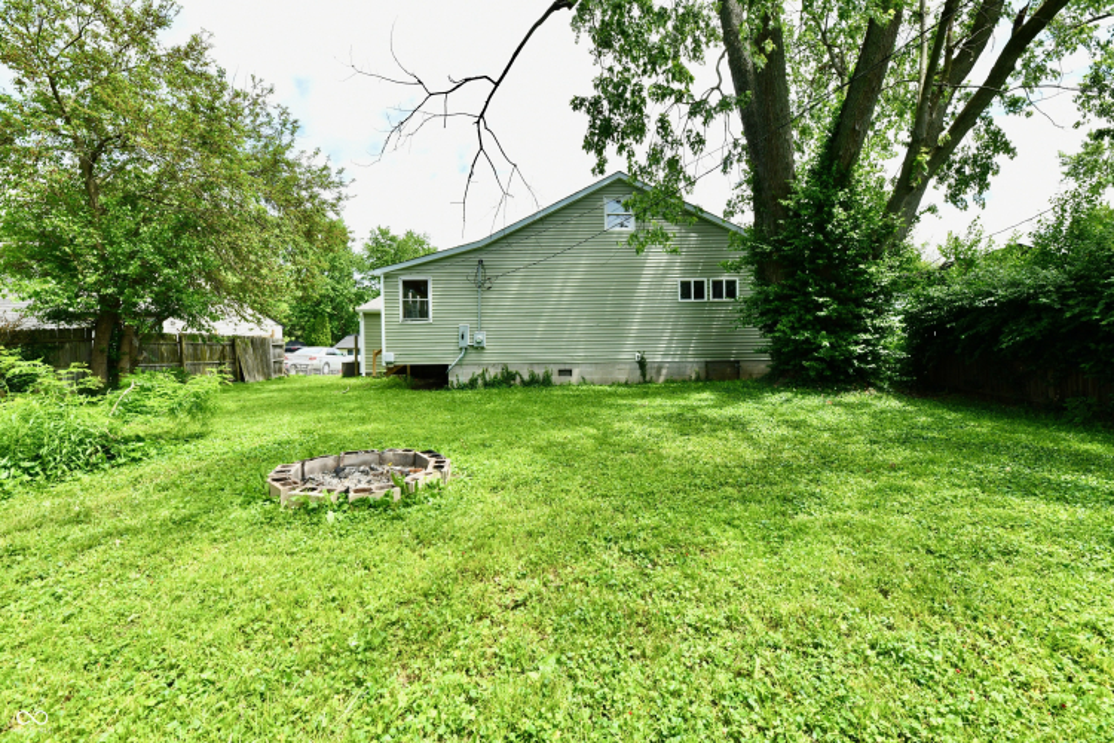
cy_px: 372
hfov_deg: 104.3
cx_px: 557
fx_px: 433
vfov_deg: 81.2
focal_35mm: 14
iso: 640
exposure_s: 1/400
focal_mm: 14
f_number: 10
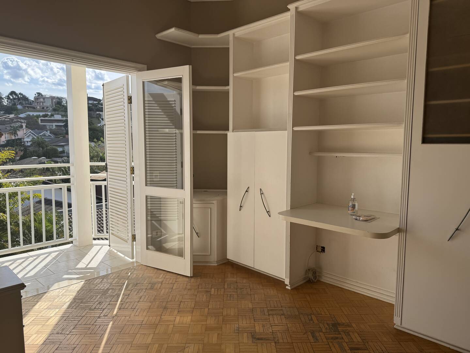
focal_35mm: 24
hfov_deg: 71.6
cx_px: 235
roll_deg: +0.2
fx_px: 326
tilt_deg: -4.9
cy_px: 176
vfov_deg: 56.8
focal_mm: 6.76
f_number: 1.78
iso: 80
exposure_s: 1/2174
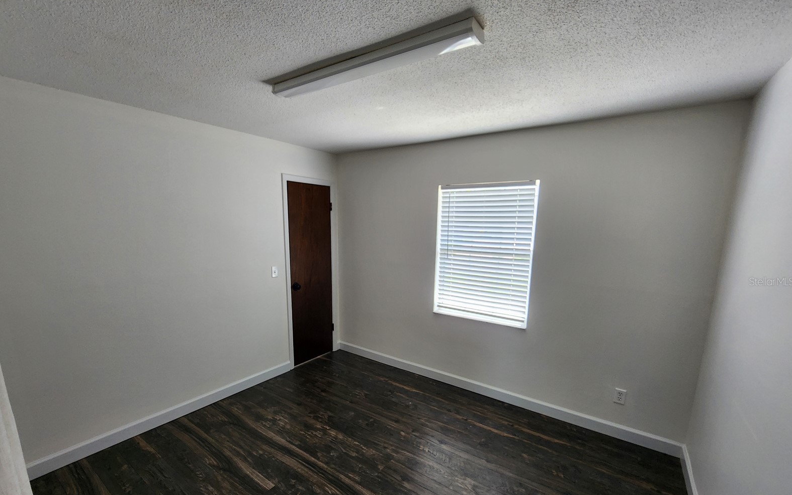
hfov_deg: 105.3
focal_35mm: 14
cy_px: 281
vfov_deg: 78.2
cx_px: 394
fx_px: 302
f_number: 2.2
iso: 200
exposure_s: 1/60
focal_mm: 2.2
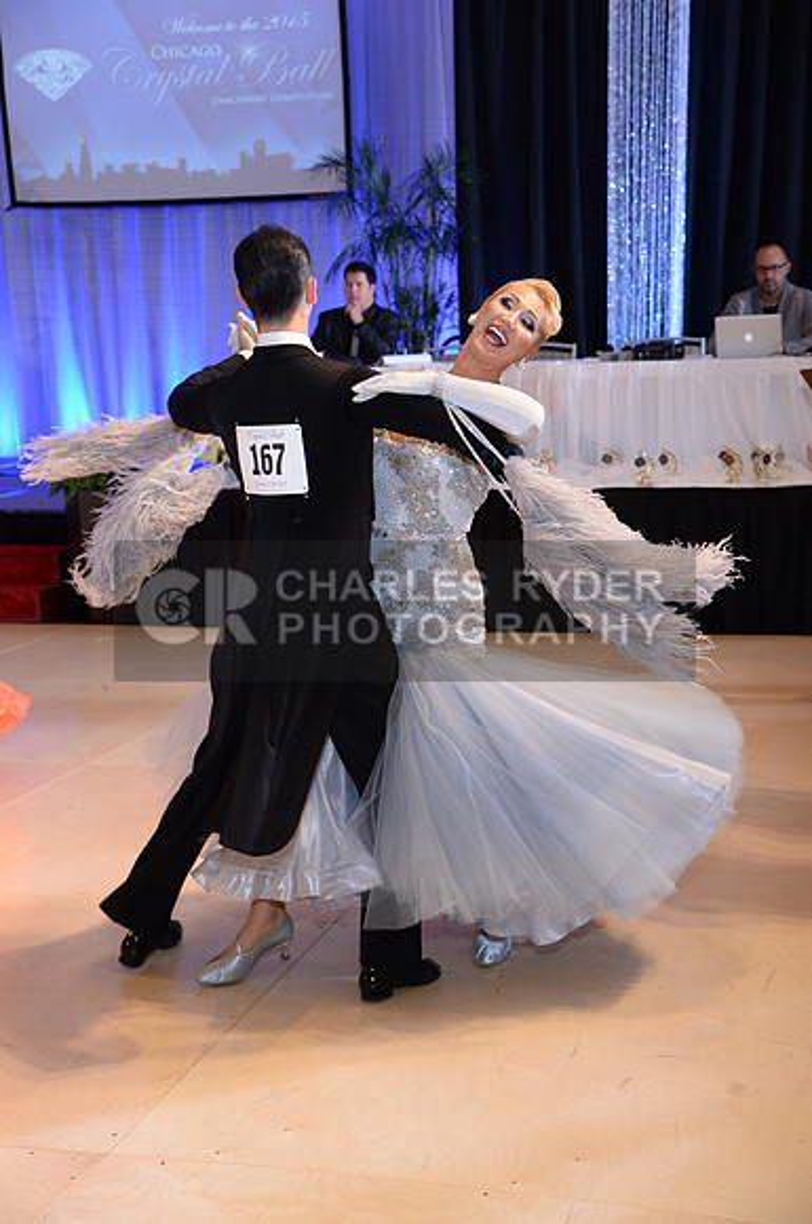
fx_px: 1866
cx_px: 406
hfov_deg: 24.5
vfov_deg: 36.3
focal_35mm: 55
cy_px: 612
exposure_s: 1/250
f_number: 5
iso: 1250
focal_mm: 55
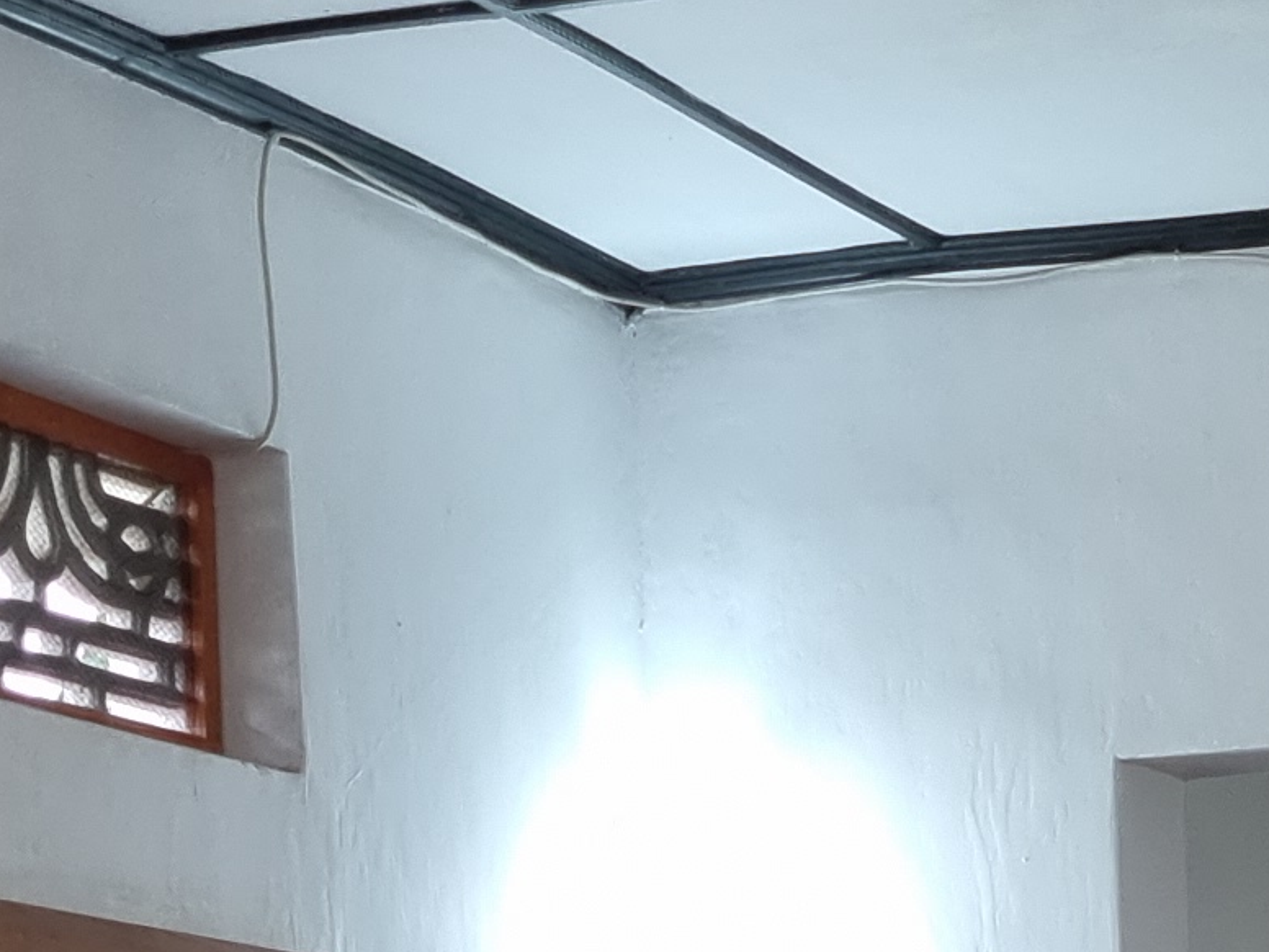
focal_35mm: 134
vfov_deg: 9.9
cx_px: 1213
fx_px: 4912
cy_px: 2136
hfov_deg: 14.5
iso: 89
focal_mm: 5.4
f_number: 1.8
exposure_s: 1/25
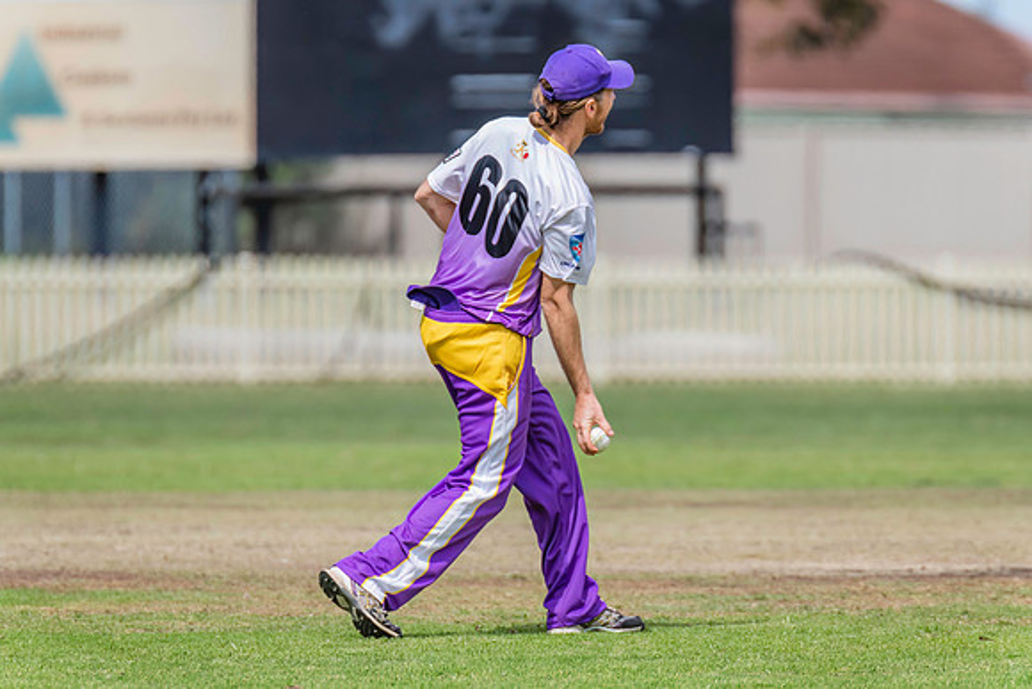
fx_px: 17601
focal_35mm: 614
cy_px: 344
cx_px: 509
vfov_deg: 2.2
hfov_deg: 3.4
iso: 800
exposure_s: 1/2500
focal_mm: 600
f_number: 7.1
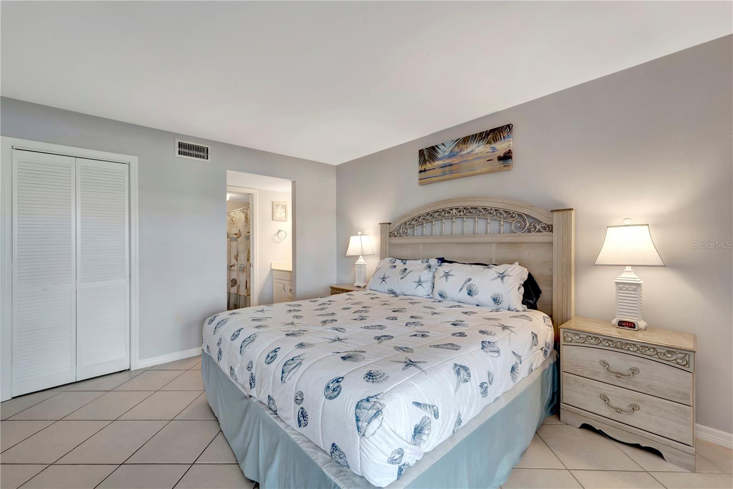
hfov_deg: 104.3
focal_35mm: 14
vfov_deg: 81.2
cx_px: 366
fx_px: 285
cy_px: 244
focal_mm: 14
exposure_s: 1/6
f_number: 14
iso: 500
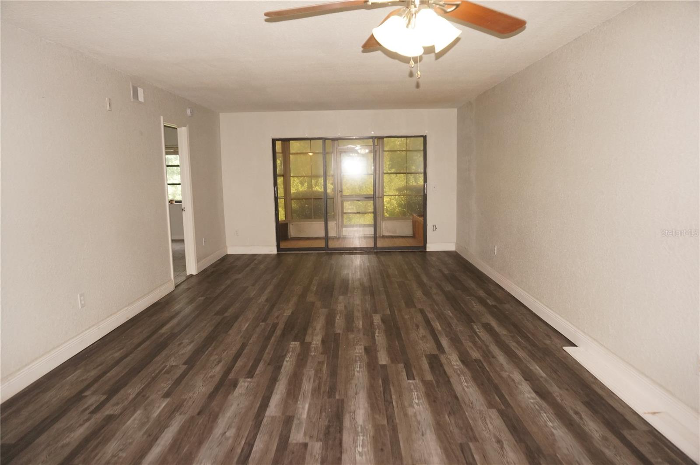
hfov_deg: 73.8
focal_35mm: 24
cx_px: 350
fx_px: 466
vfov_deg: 53.0
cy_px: 232
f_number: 4
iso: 800
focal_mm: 16
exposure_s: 1/160
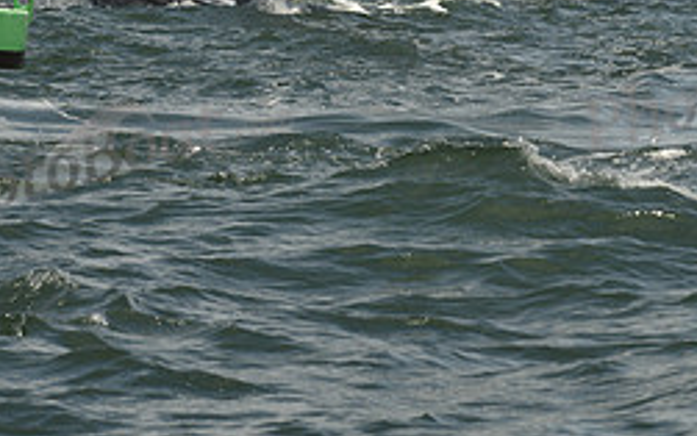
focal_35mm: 259
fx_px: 4921
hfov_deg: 8.1
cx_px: 440
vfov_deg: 5.0
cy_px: -305
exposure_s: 1/1600
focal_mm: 110
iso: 280
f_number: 9
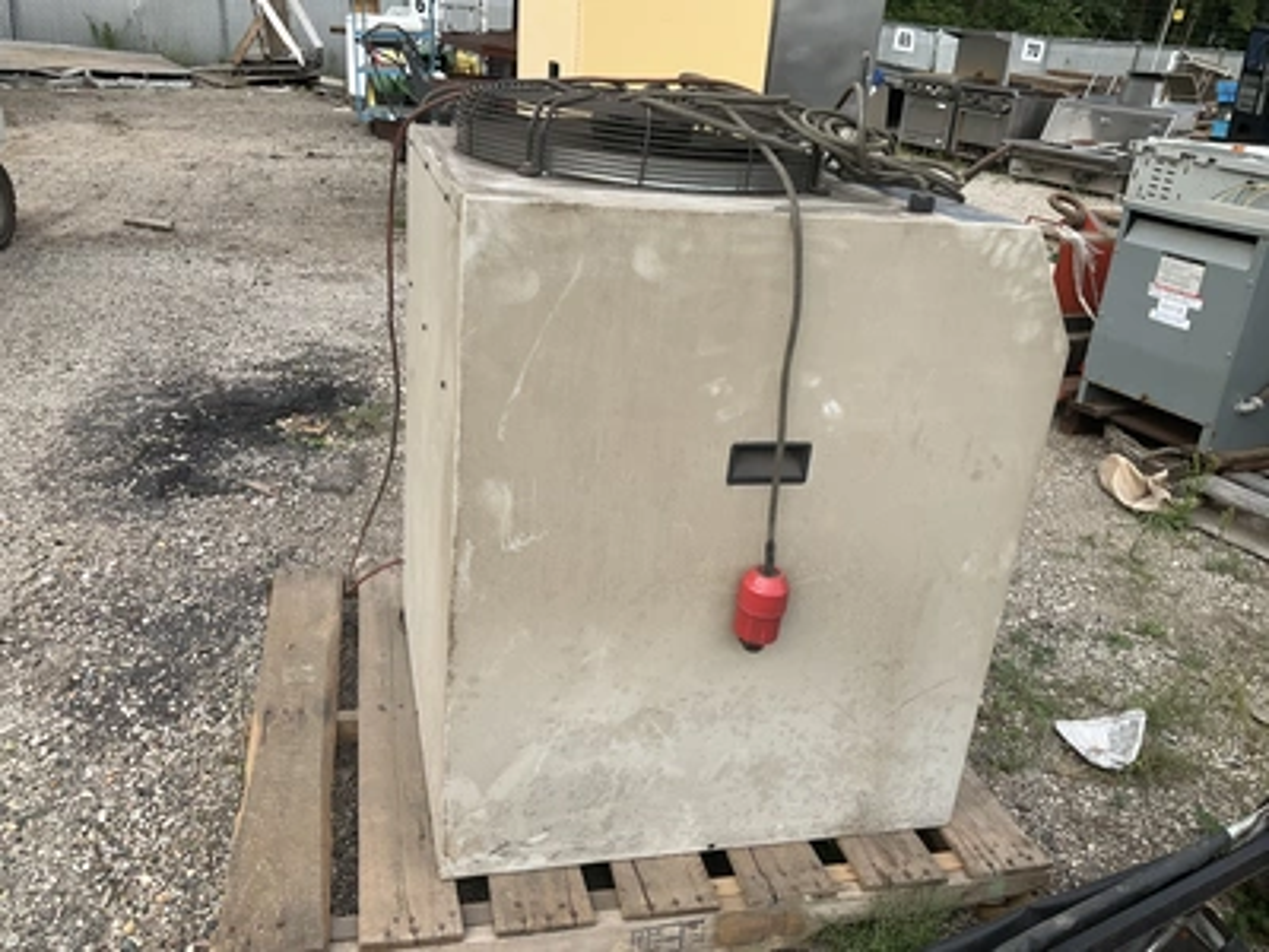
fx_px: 1063
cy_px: 476
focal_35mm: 29
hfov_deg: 61.7
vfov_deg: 48.2
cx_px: 634
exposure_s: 1/529
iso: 25
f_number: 1.8
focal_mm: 3
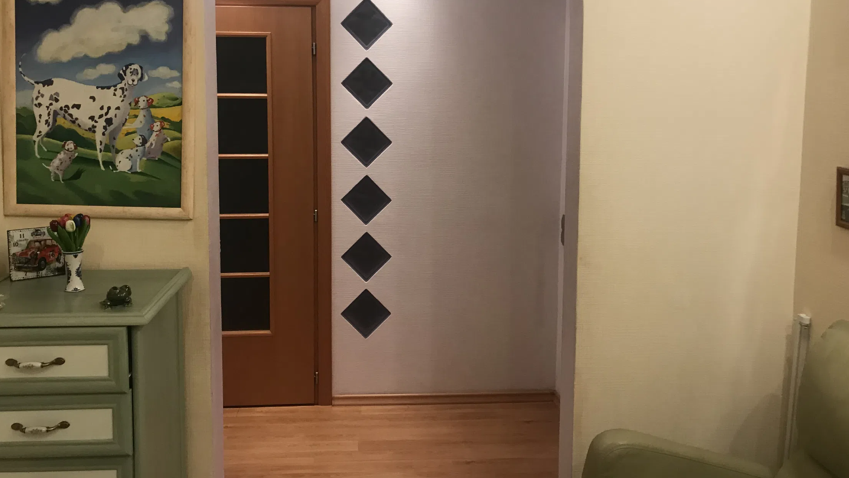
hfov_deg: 59.5
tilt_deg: -1.9
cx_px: 405
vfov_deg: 35.3
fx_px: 743
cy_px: 161
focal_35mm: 33
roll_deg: -1.4
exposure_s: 1/17
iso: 50
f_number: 1.8
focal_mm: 3.99
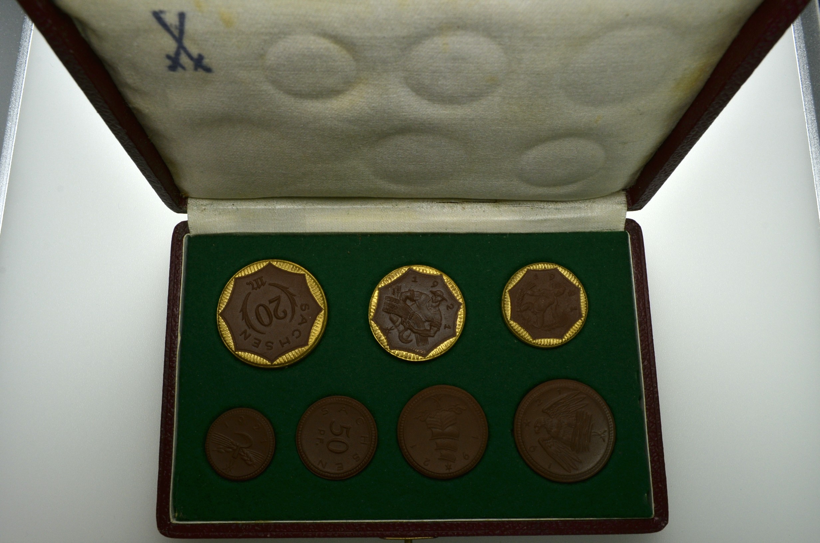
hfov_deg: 67.5
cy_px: 272
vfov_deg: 47.7
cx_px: 410
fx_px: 614
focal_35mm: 27
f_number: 14
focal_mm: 18
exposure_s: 1/200
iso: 400
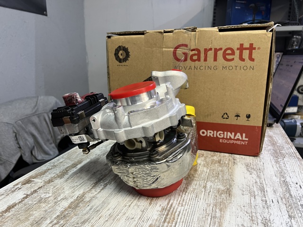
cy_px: 114
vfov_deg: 53.0
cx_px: 152
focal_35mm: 26
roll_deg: +0.1
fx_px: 227
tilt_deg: -14.2
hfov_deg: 67.3
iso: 125
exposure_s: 1/74
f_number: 1.5
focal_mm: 5.7
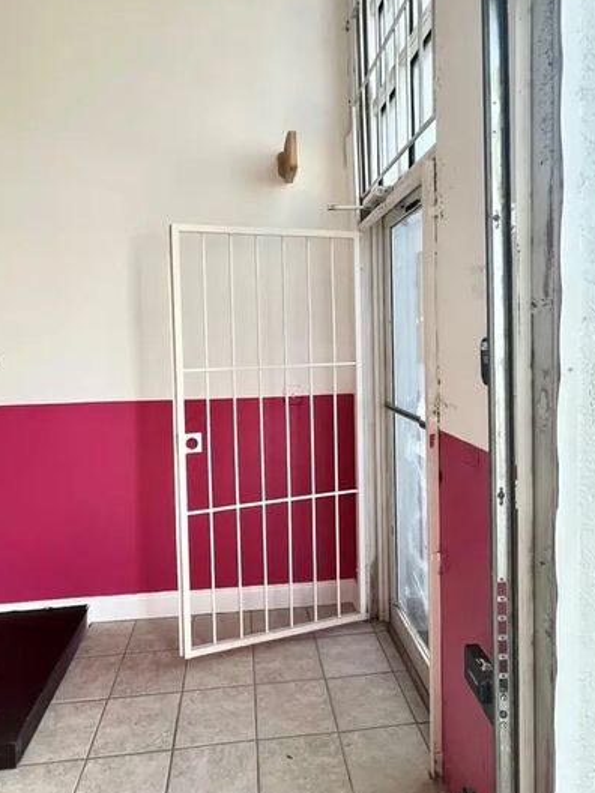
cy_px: 363
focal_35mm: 21
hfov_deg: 63.4
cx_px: 281
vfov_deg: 78.8
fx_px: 481
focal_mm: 1.57
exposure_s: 1/120
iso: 32
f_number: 1.8
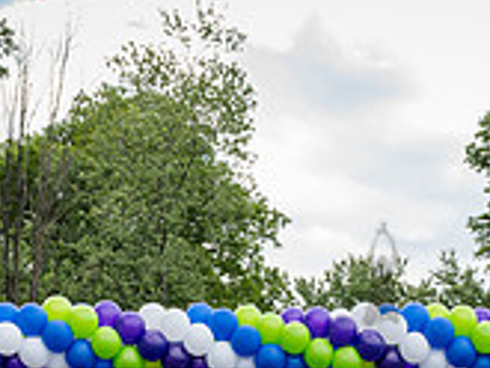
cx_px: 337
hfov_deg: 18.1
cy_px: 623
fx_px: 1530
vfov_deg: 12.7
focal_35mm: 108
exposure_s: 1/800
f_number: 5
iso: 400
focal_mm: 27
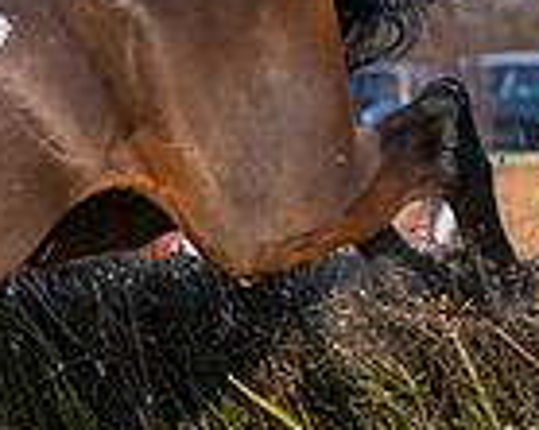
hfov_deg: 5.2
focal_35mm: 366
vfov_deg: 4.2
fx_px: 5834
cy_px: 82
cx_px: -540
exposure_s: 1/4000
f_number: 2.8
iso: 400
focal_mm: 70
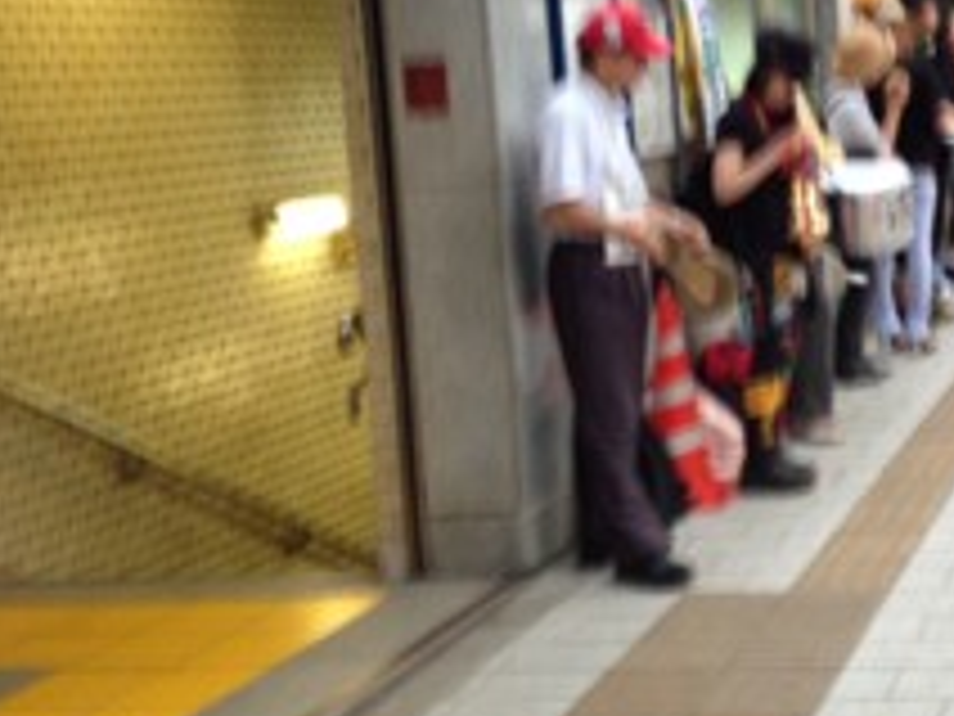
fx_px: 1929
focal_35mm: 70
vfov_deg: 20.8
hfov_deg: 26.1
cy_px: 176
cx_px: 994
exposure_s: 1/20
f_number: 2.4
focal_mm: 4.13
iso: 64
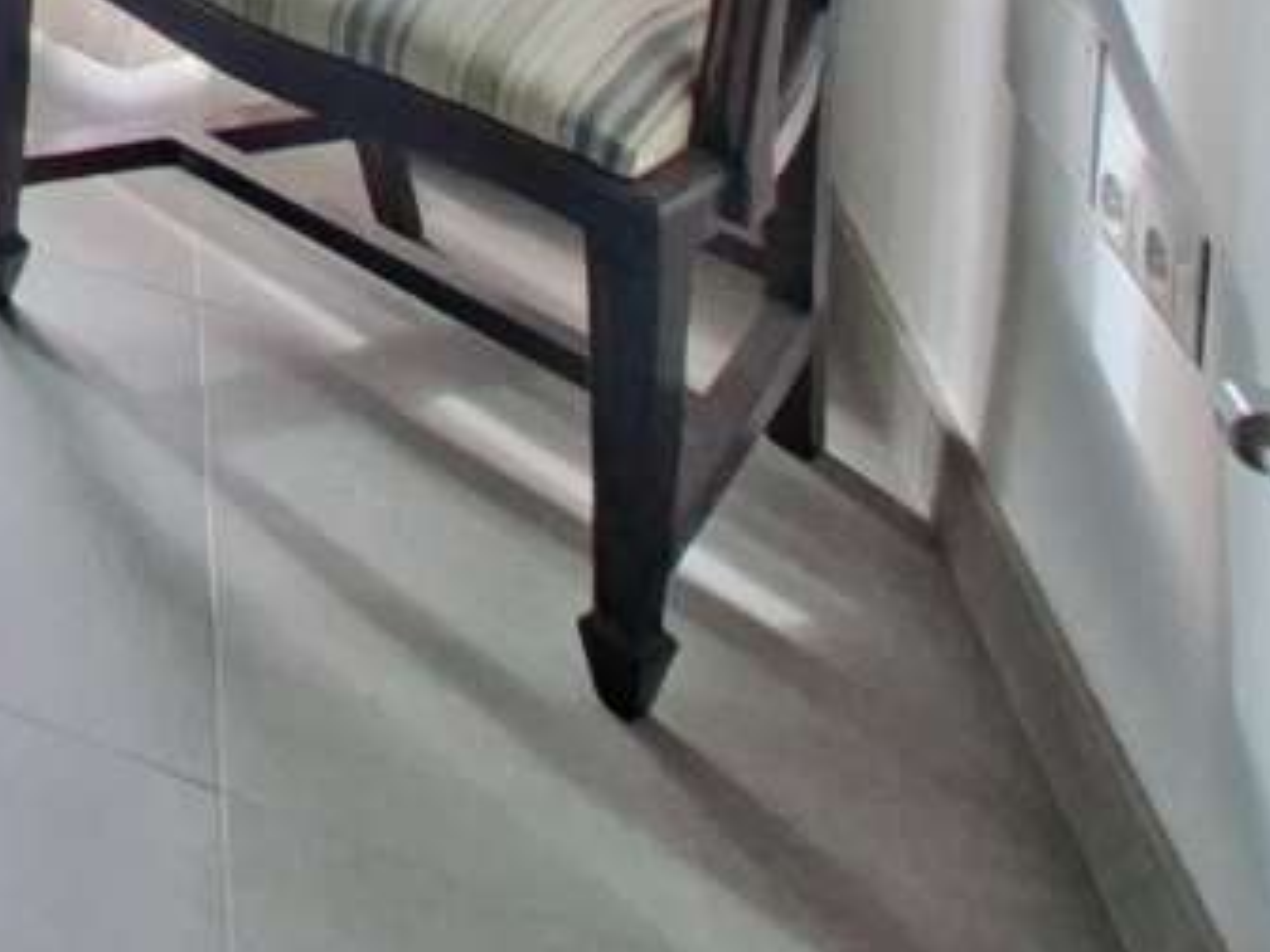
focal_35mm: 58
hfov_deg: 19.9
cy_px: -1056
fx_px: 2128
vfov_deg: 16.9
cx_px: -1194
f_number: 2.2
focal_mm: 1.74
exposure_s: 1/159
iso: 40
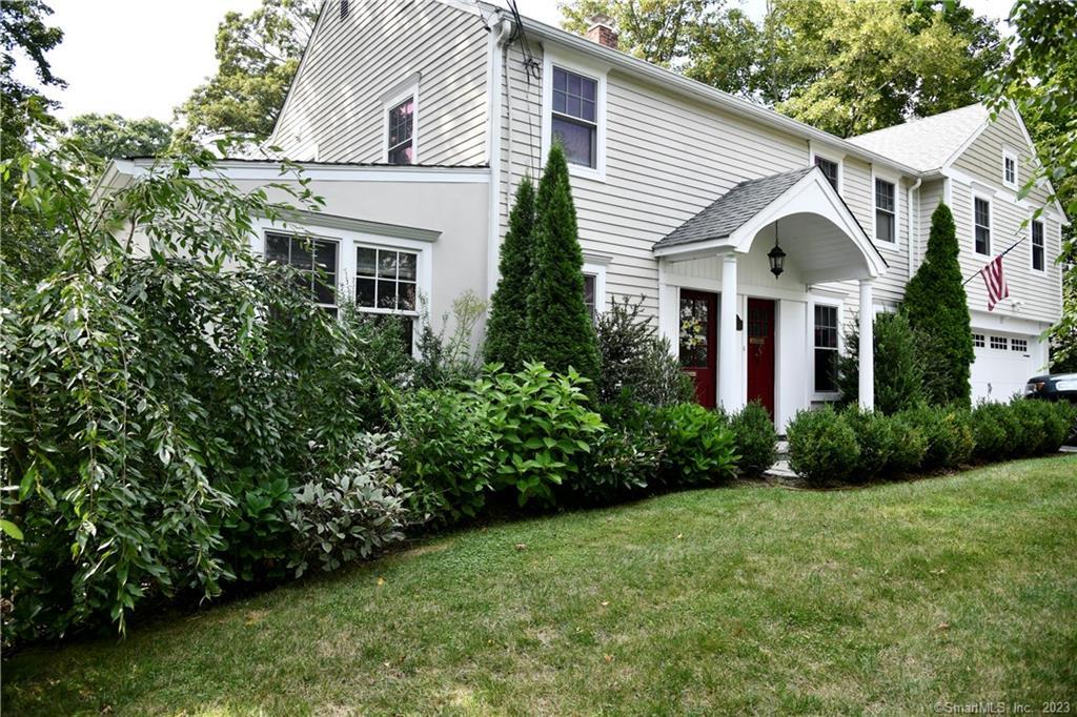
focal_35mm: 24
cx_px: 538
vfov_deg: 53.1
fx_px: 718
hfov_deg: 73.8
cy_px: 358
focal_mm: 24
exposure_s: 1/100
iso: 160
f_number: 5
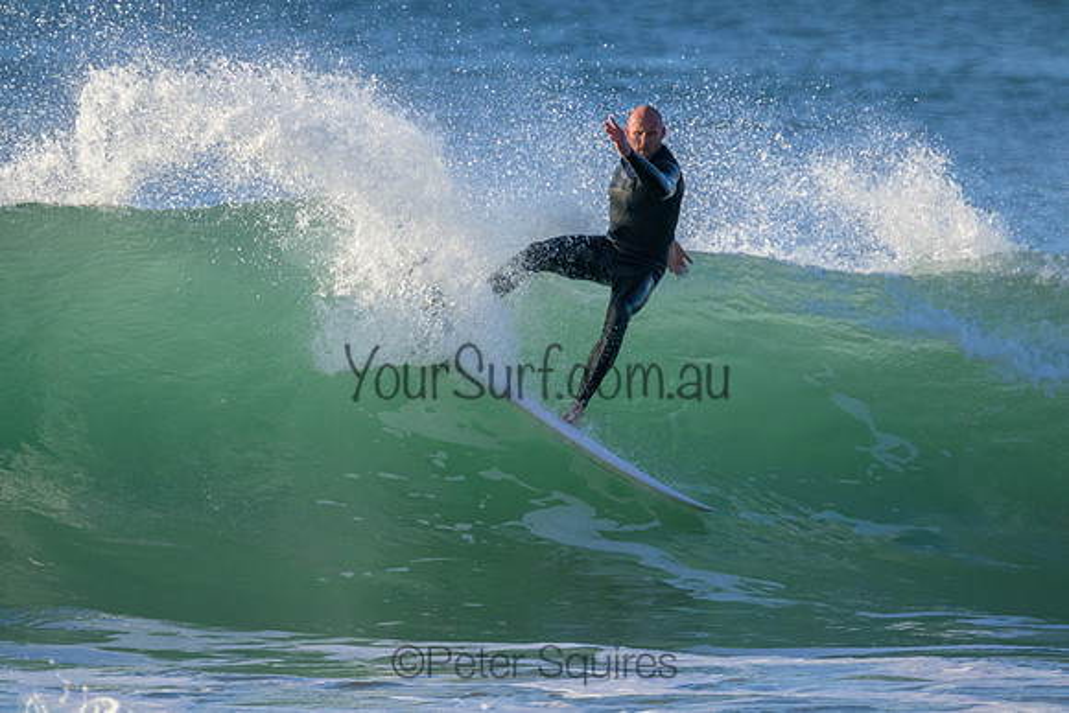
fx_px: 23760
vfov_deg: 1.7
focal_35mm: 800
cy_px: 356
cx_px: 534
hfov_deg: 2.6
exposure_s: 1/2000
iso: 4000
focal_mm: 800
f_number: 11
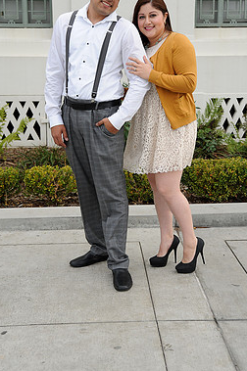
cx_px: 126
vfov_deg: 35.0
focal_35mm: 57
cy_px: 157
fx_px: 588
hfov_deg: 23.7
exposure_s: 1/250
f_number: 5
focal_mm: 48
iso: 200
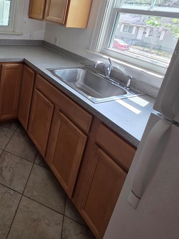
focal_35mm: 24
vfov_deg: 66.0
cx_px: 17
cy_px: 53
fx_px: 165
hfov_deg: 50.3
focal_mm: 2.2
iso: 80
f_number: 1.9
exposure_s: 1/120
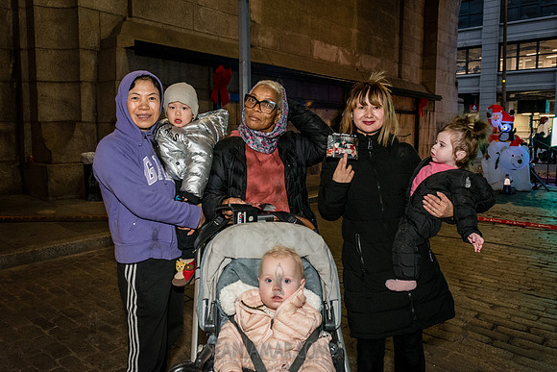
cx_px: 273
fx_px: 420
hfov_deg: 67.0
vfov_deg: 47.6
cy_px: 165
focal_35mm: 27
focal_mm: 24
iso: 4000
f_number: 4.5
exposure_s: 1/160
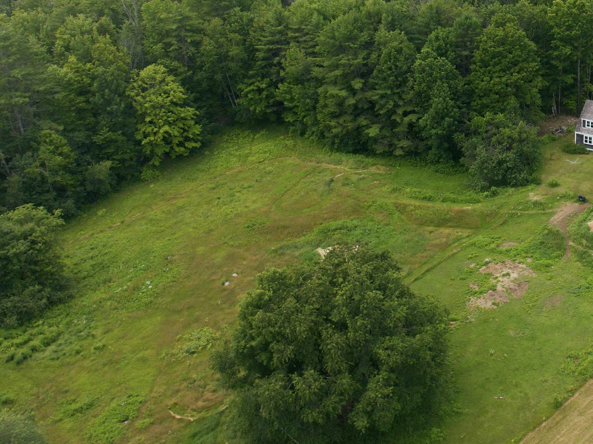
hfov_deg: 38.9
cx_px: 541
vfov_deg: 31.8
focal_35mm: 45
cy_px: 139
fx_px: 771
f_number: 2.8
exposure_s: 1/2000
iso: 150
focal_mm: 12.3
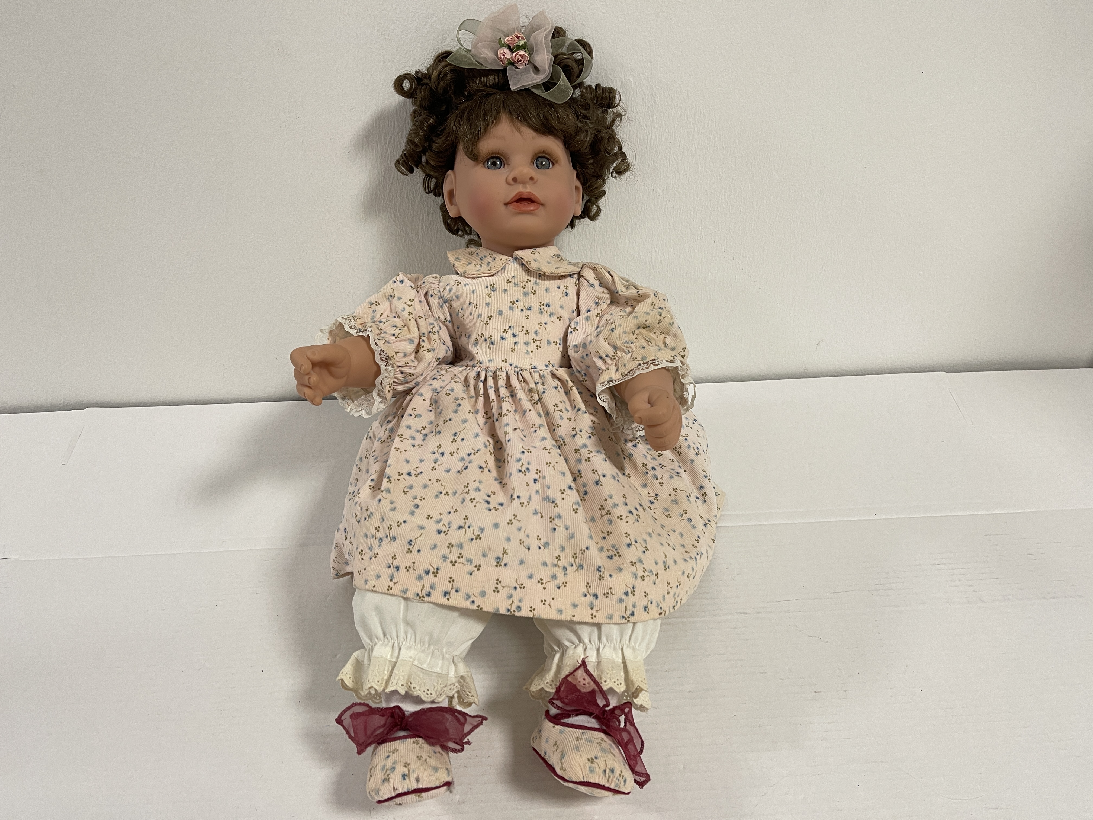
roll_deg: +1.1
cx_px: 546
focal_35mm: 25
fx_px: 789
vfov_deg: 54.9
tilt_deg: -31.7
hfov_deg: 69.4
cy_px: 410
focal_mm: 5.1
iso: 100
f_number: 1.6
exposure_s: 1/50
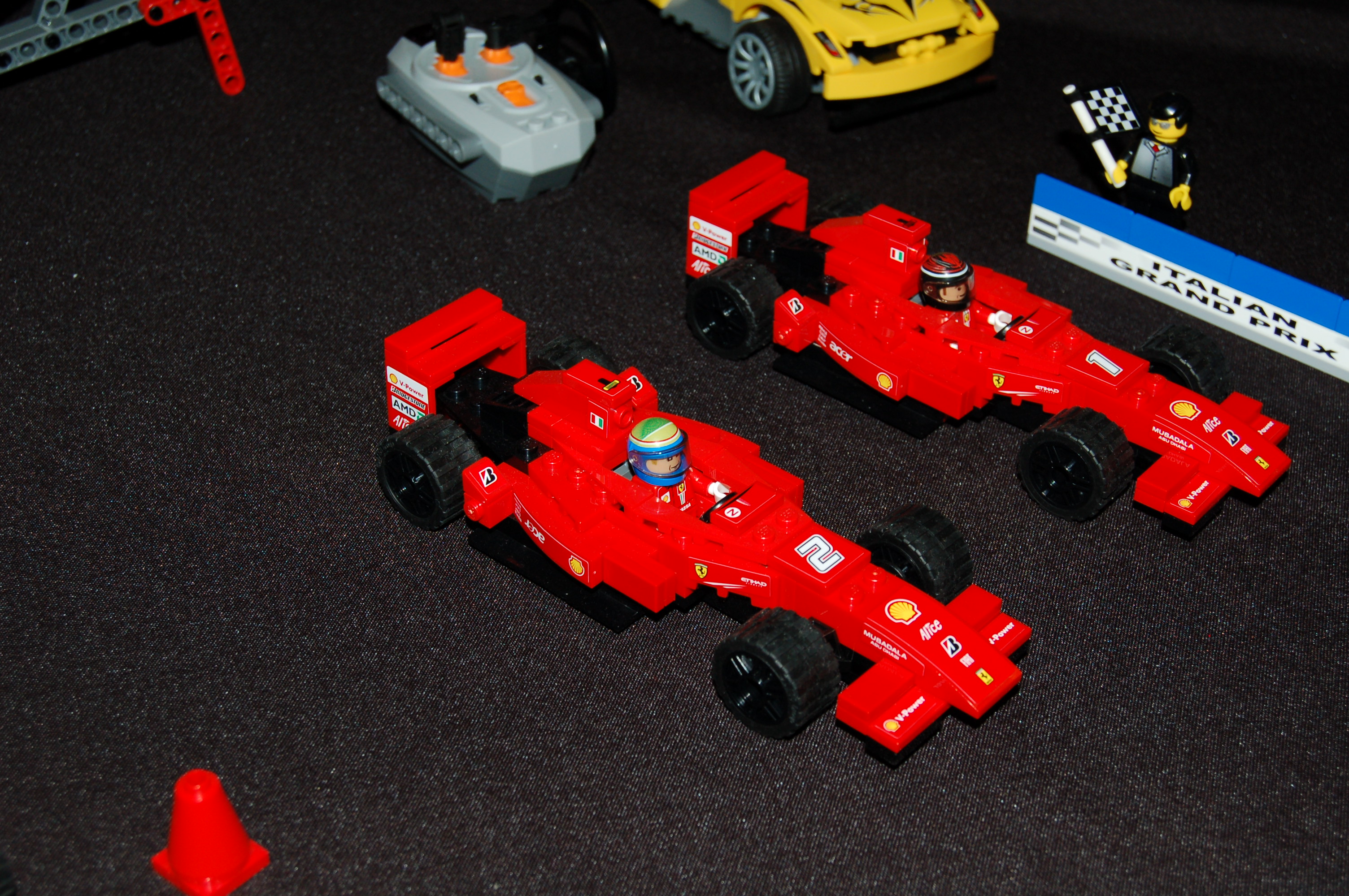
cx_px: 674
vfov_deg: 23.7
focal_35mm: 57
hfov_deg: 35.1
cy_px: 448
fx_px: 2134
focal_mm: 38
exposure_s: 1/125
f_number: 7.1
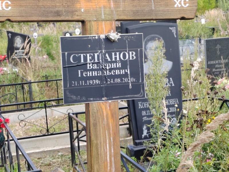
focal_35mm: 80
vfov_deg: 18.4
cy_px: 86
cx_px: 114
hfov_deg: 24.4
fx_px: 529
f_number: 1.9
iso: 100
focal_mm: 5.52
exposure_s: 1/240
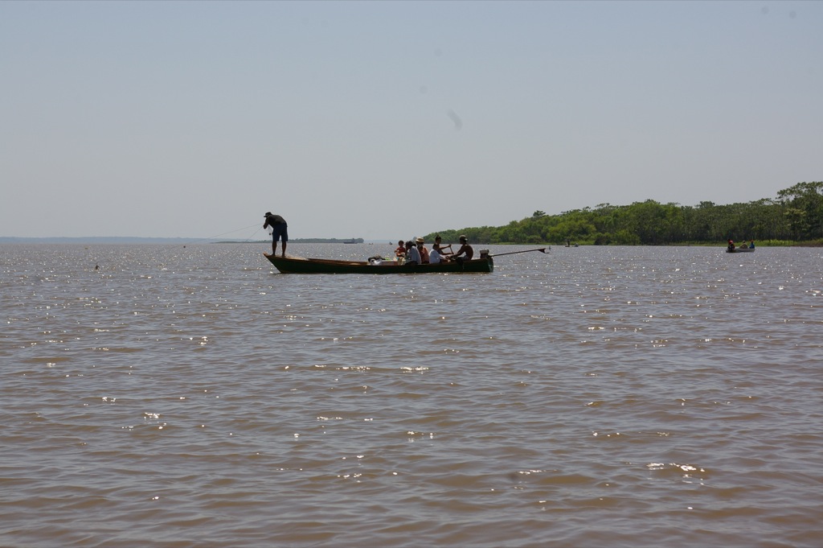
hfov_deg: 24.6
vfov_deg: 16.5
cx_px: 412
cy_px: 274
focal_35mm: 82
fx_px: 1884
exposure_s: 1/500
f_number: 11
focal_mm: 55
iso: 200
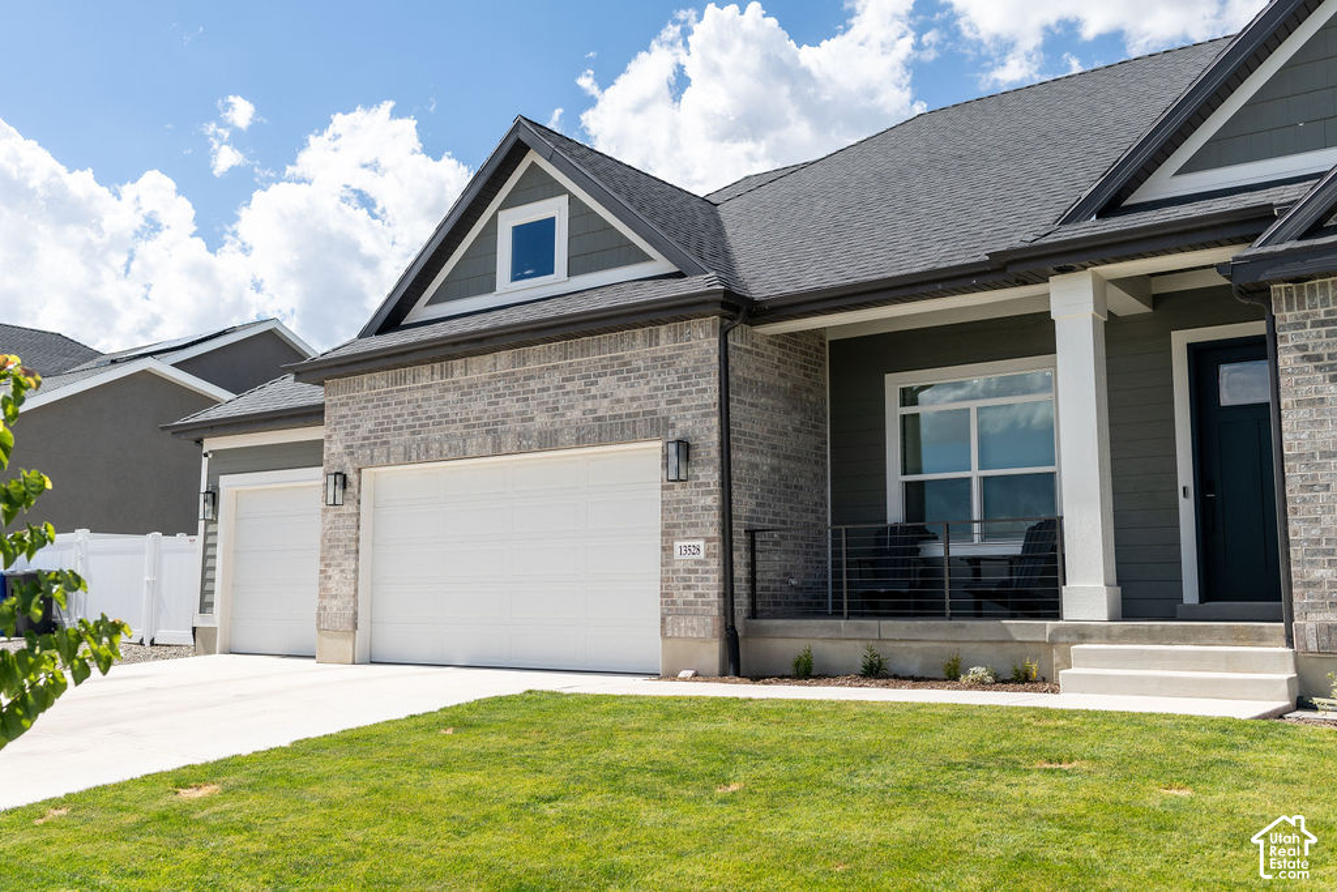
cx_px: 668
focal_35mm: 35
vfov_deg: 37.9
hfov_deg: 54.4
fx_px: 1300
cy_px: 446
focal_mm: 35
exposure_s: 1/1600
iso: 250
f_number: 5.6
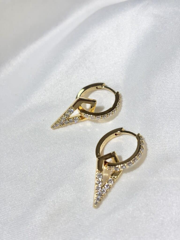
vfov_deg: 36.8
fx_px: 361
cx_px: 90
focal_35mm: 52
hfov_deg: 28.0
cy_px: 120
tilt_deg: -48.6
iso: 32
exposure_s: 1/364
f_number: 1.6
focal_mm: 5.96
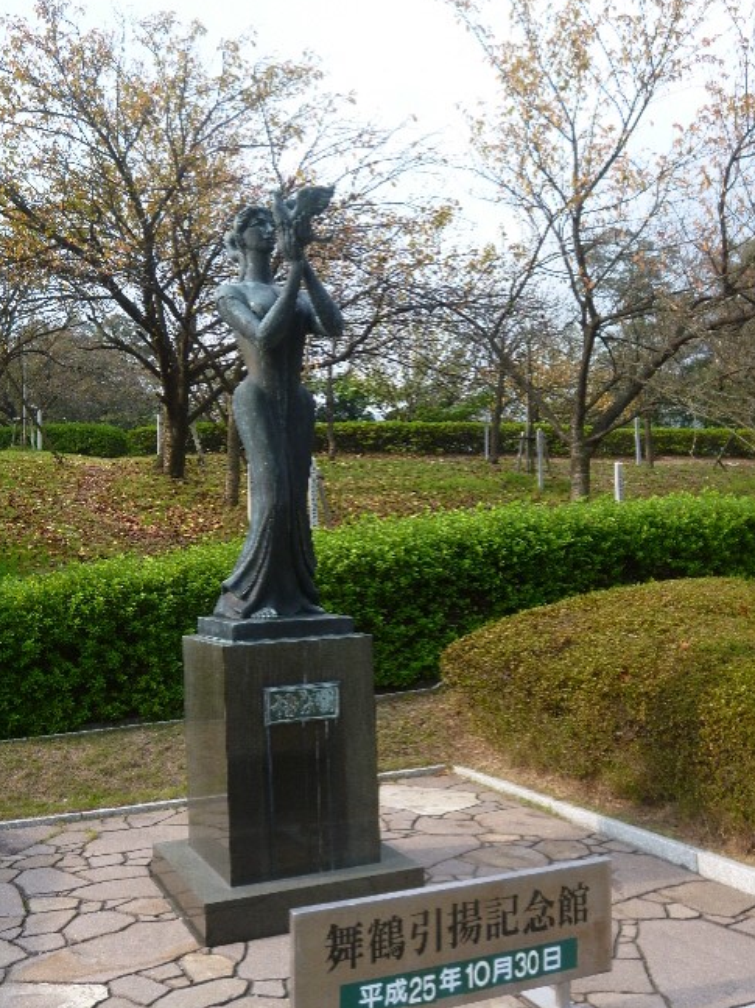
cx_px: 386
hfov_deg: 40.7
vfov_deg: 52.6
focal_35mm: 35
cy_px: 495
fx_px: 1018
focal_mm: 6
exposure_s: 1/400
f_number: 2.9
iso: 100
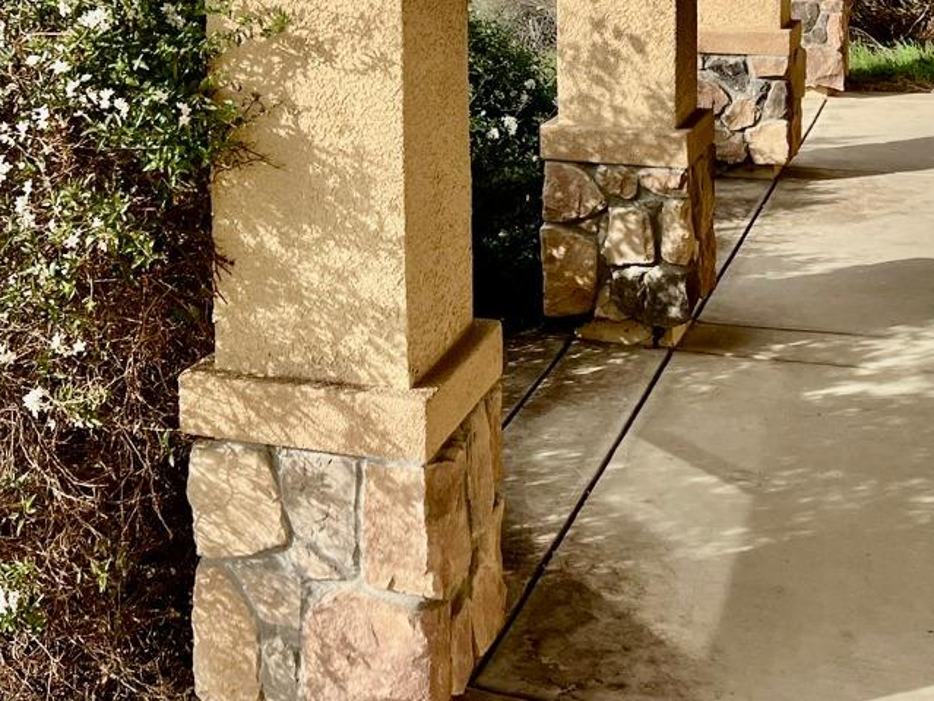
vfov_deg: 23.0
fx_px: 1647
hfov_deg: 31.4
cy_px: -20
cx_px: 310
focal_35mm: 61
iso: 50
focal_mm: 5.7
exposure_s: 1/2915
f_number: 1.5
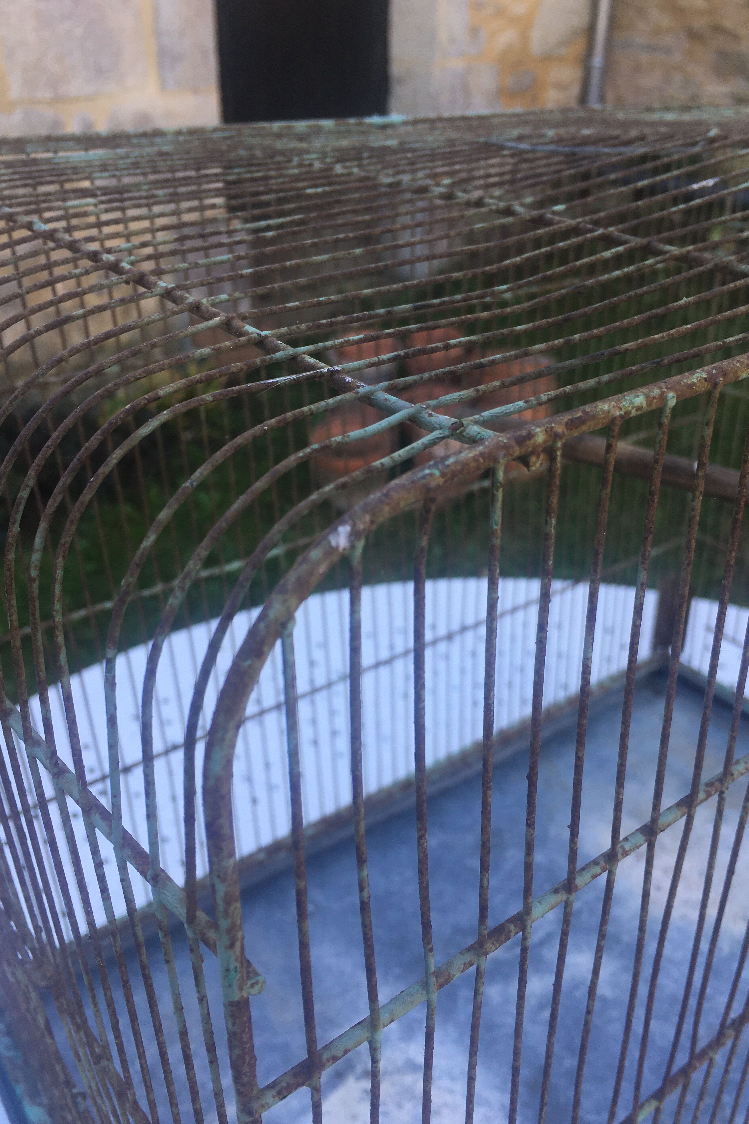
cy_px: 556
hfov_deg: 42.3
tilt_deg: -30.5
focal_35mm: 31
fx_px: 967
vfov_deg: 60.3
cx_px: 400
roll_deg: -1.8
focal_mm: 4.15
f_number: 2.2
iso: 25
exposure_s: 1/227
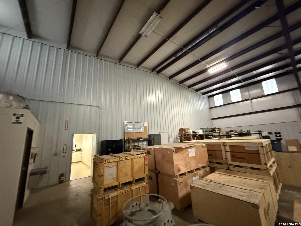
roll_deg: +3.3
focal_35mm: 14
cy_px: 113
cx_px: 150
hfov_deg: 102.1
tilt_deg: +12.9
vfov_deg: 85.7
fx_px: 122
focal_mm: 2.22
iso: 1000
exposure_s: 1/60
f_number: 2.2
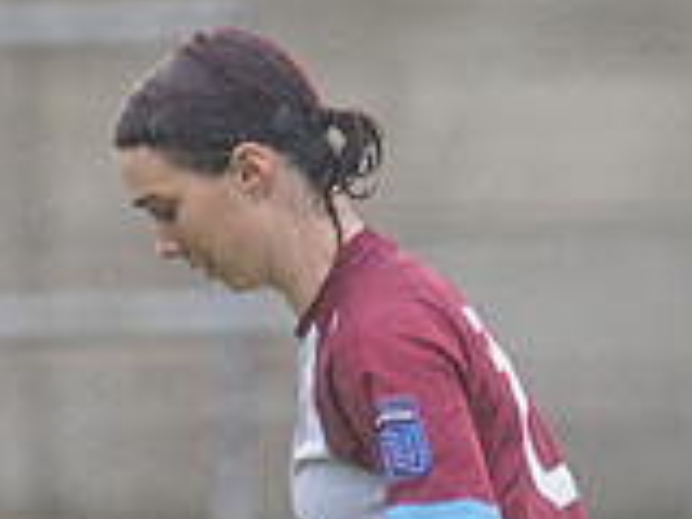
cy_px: 931
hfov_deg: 0.6
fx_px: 62351
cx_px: 428
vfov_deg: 0.5
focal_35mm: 3119
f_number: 2.8
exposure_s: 1/1600
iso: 320
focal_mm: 300
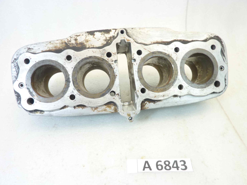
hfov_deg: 67.3
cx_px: 128
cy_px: 95
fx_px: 186
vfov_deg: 53.0
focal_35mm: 26
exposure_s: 1/15
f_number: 3.3
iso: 80
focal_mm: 4.1
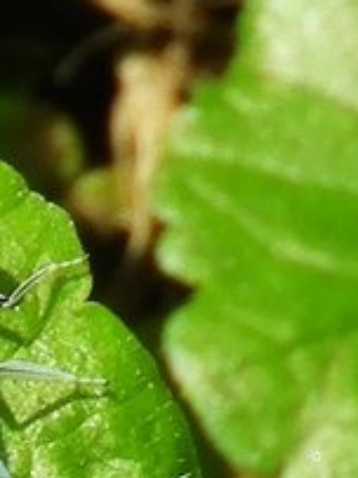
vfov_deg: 1.4
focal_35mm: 1416
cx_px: -93
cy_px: 638
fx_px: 19546
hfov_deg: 1.0
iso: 100
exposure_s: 1/250
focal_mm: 80.6
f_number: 5.6
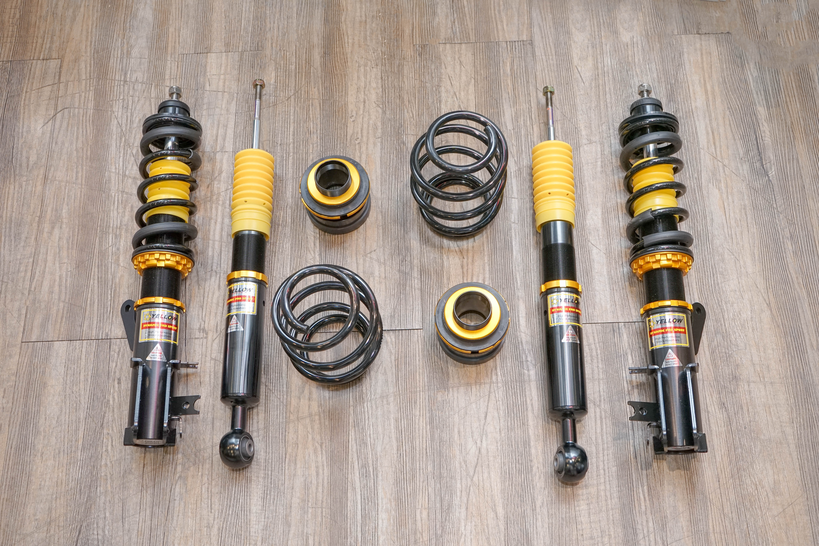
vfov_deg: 33.4
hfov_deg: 48.5
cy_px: 273
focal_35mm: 40
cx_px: 410
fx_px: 910
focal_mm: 40
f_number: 7.1
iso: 1600
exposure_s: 1/100
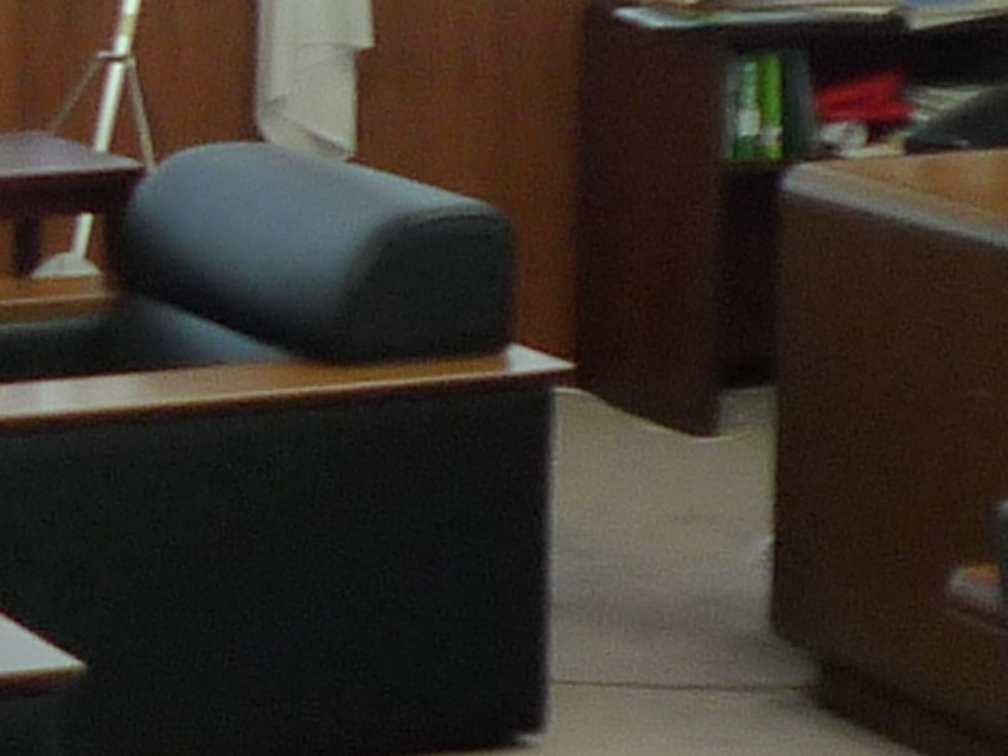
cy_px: 391
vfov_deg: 9.5
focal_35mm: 156
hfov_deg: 12.0
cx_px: -540
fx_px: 4543
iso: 160
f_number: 2.8
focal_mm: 4.5
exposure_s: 1/80
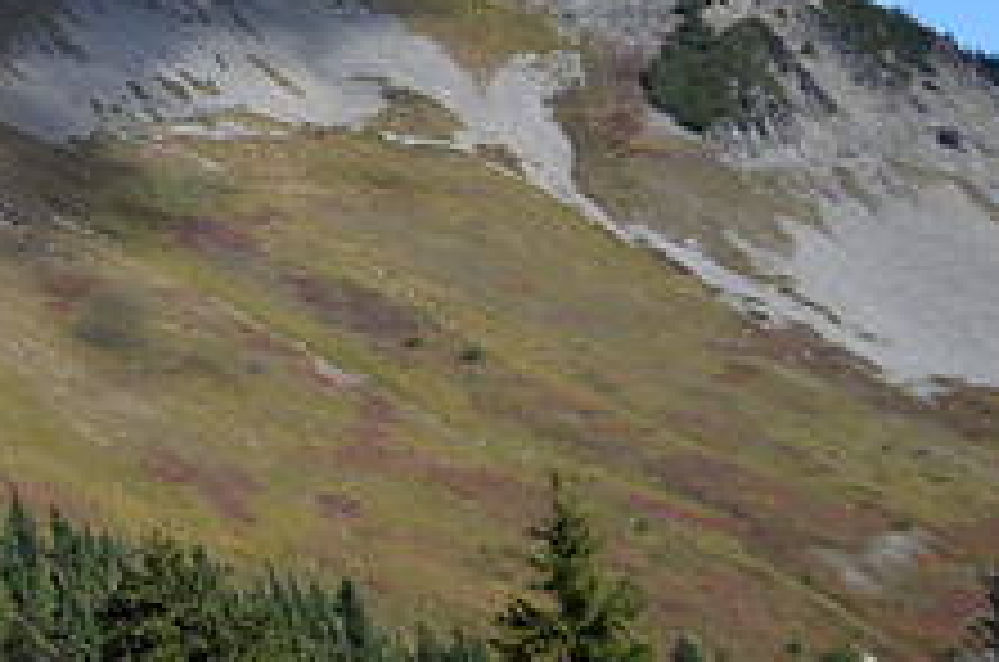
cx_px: -297
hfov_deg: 20.0
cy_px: 122
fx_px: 2603
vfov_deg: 14.4
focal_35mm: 94
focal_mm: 24
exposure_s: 1/1000
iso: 560
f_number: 4
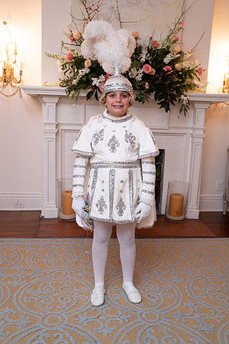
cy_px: 172
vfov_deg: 53.1
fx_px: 343
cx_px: 114
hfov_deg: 36.9
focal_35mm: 36
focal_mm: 36
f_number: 4.5
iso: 800
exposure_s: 1/80
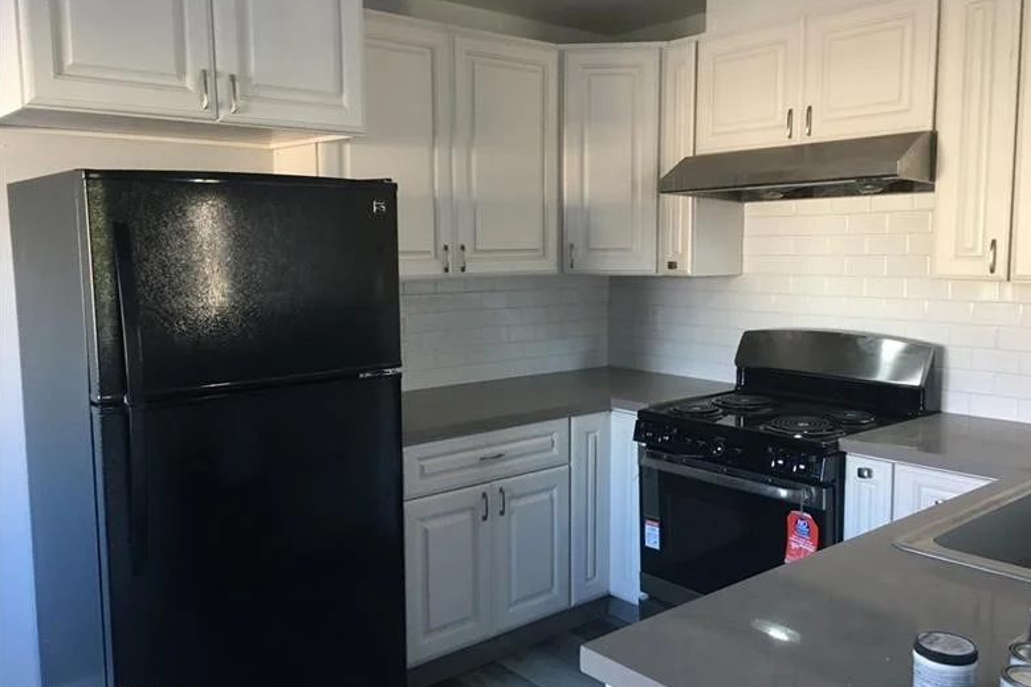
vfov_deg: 42.3
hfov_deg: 60.3
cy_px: 342
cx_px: 526
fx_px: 888
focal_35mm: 31
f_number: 2.2
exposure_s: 1/30
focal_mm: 4.15
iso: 100
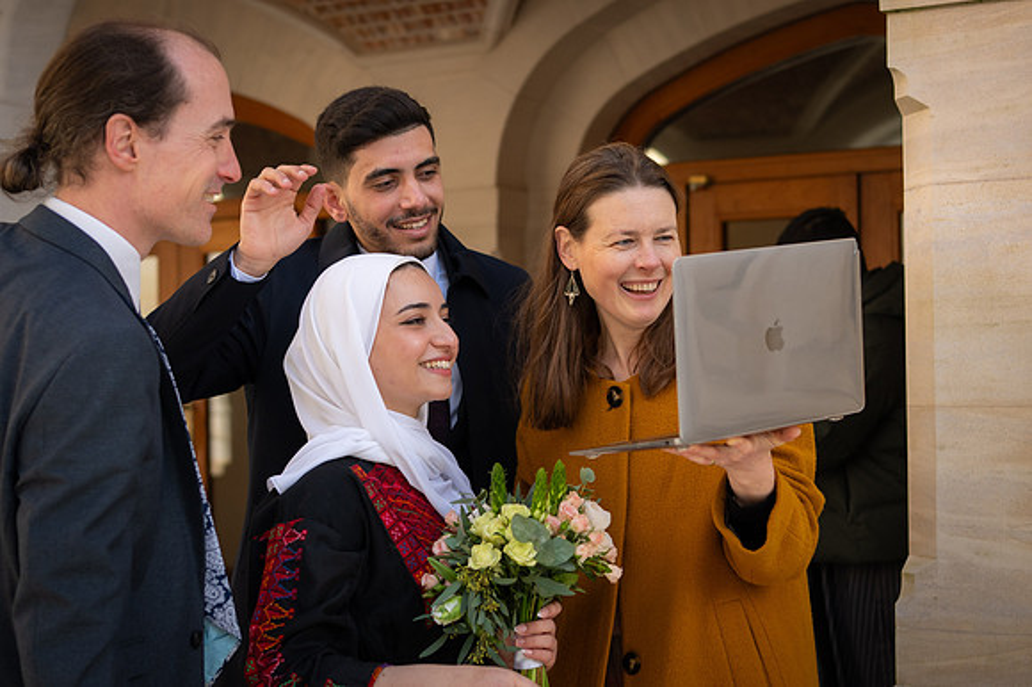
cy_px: 344
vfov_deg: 22.6
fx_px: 1719
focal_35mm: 60
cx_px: 516
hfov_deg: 33.4
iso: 200
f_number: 2.8
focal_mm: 40
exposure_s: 1/2500
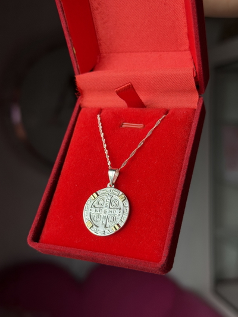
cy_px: 158
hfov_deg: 30.3
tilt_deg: -4.0
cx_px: 119
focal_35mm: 48
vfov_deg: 39.6
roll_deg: +0.0
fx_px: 440
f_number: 1.78
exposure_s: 1/307
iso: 64
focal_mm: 6.76
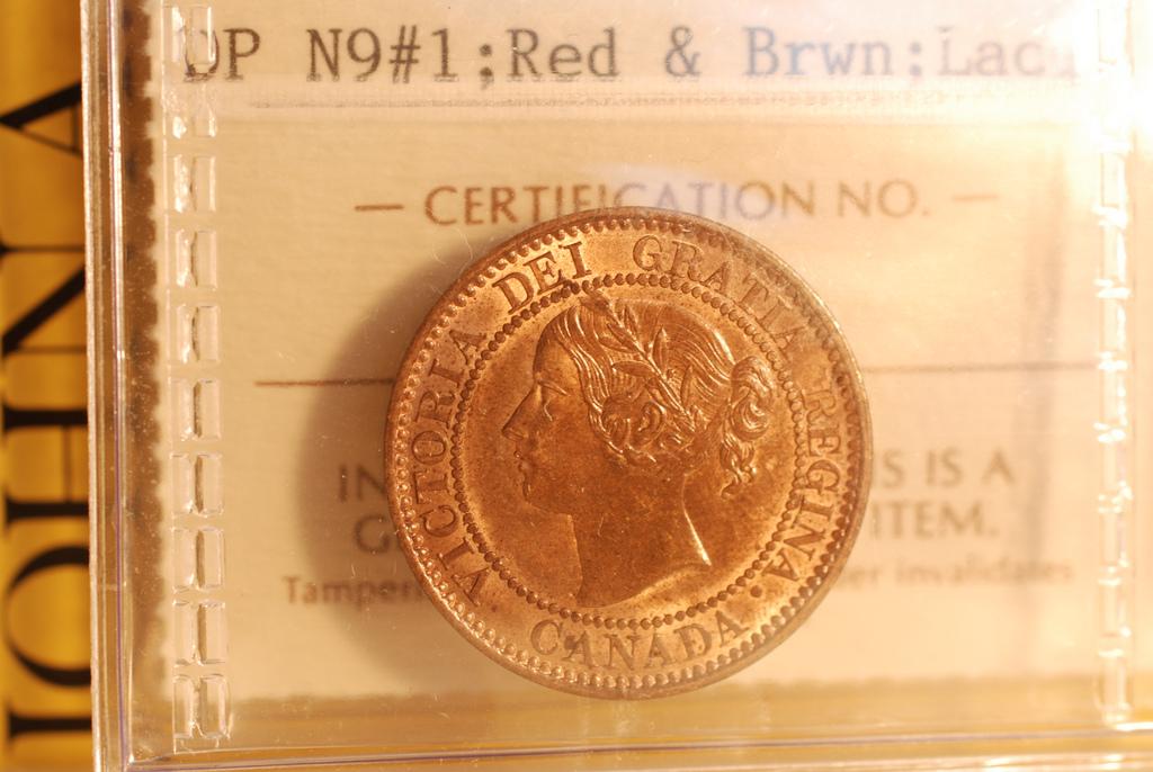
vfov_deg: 18.2
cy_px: 386
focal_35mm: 75
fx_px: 2406
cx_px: 576
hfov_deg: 27.0
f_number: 5.6
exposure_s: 1/125
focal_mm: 50
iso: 200
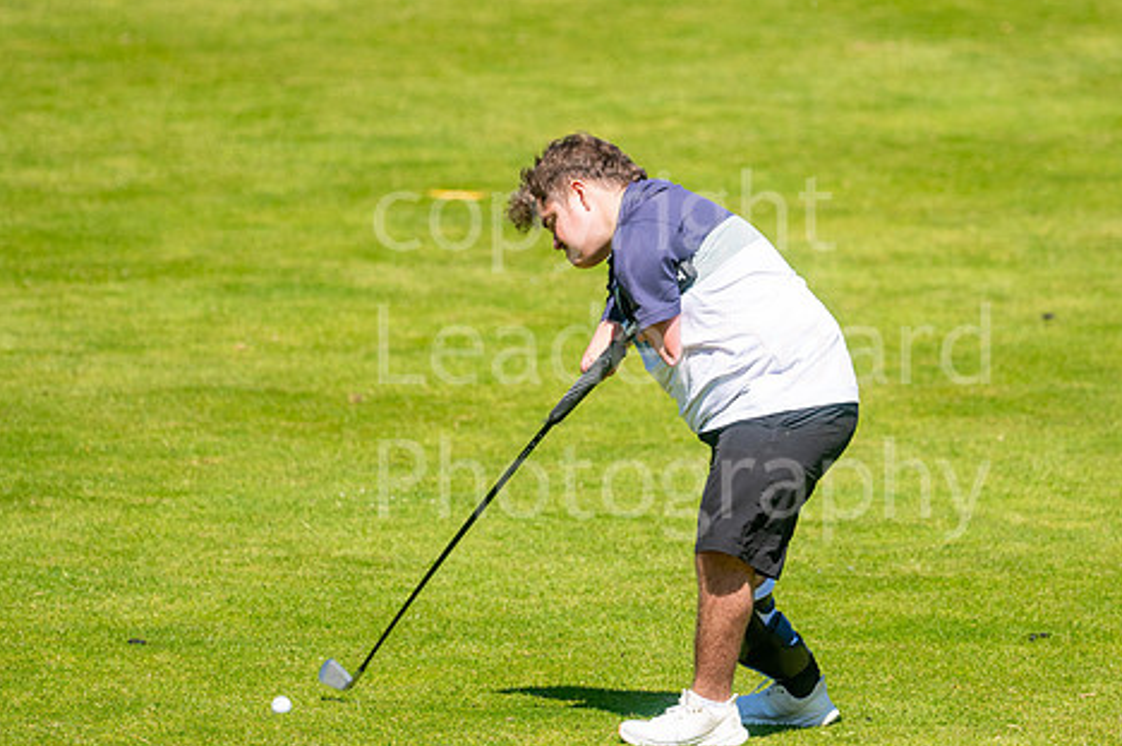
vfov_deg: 2.5
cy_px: 367
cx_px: 688
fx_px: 17373
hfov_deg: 3.7
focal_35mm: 558
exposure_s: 1/1600
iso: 250
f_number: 4.5
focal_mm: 300
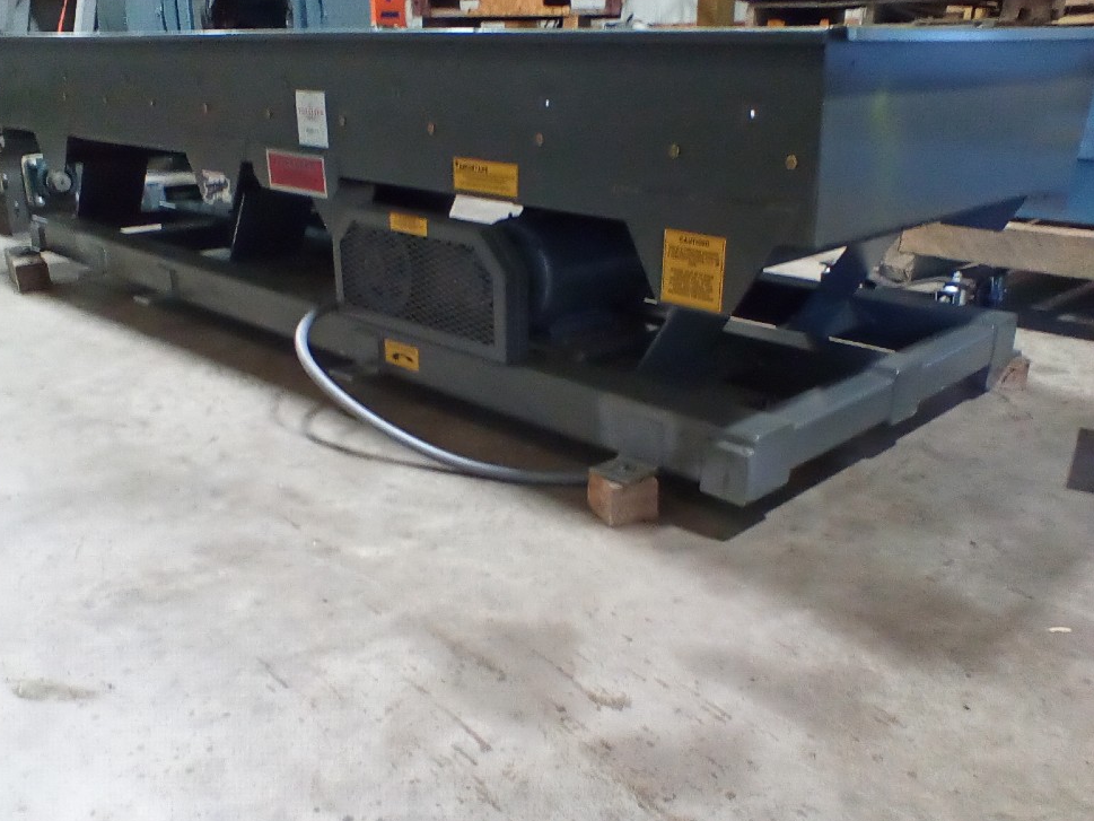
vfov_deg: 44.2
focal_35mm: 32
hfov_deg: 56.8
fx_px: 1011
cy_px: 411
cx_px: 532
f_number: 2.4
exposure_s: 1/20
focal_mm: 2.38
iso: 272
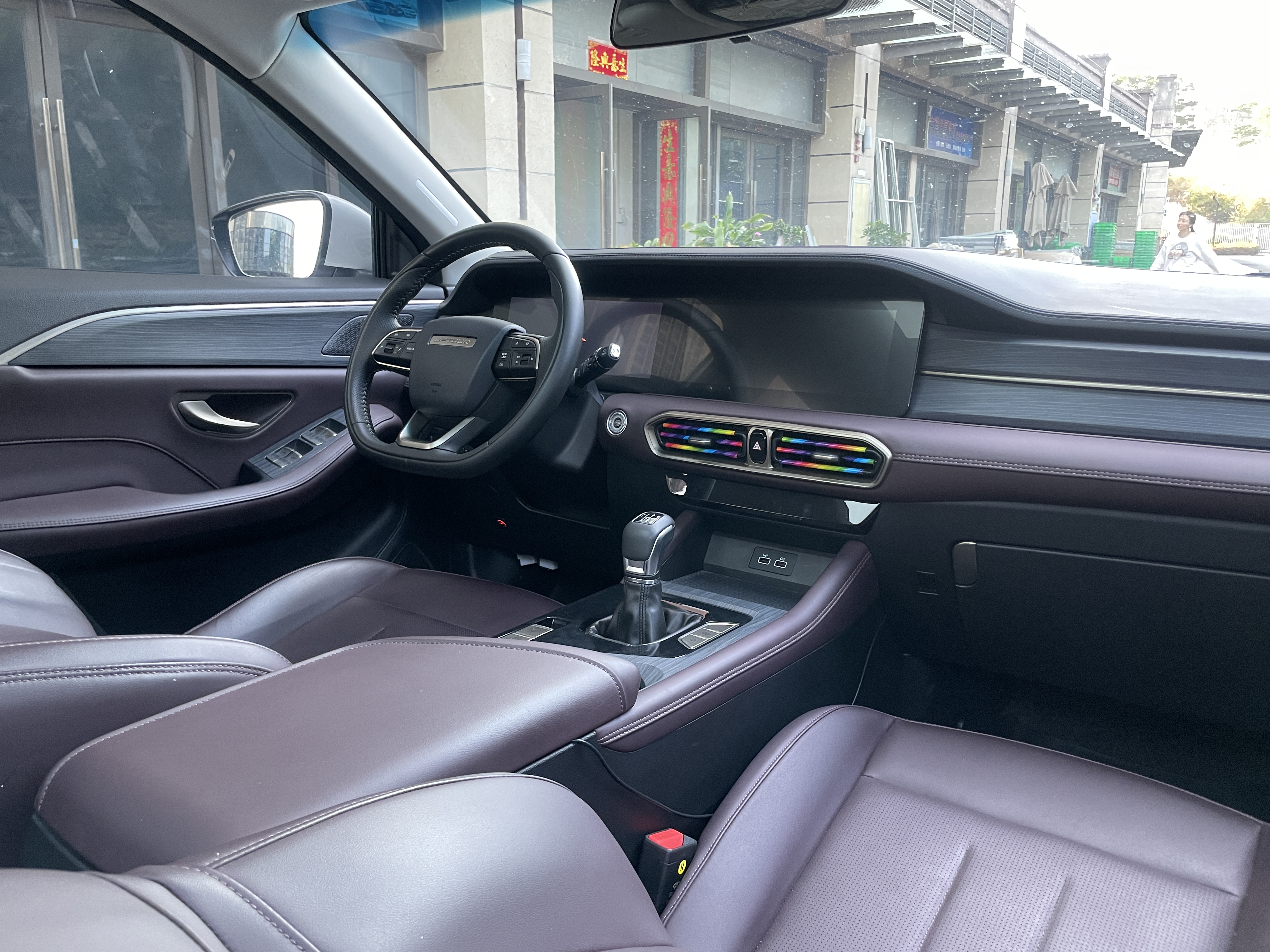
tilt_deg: -12.2
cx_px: 635
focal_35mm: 26
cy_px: 476
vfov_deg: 53.1
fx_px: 954
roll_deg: +0.2
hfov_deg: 67.3
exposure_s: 1/60
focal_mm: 4.2
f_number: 1.6
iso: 160
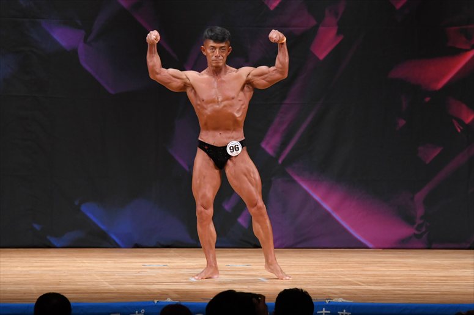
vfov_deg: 5.4
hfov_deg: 8.1
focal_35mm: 255
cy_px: 158
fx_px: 3356
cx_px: 237
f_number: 5.6
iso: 3200
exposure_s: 1/400
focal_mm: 170
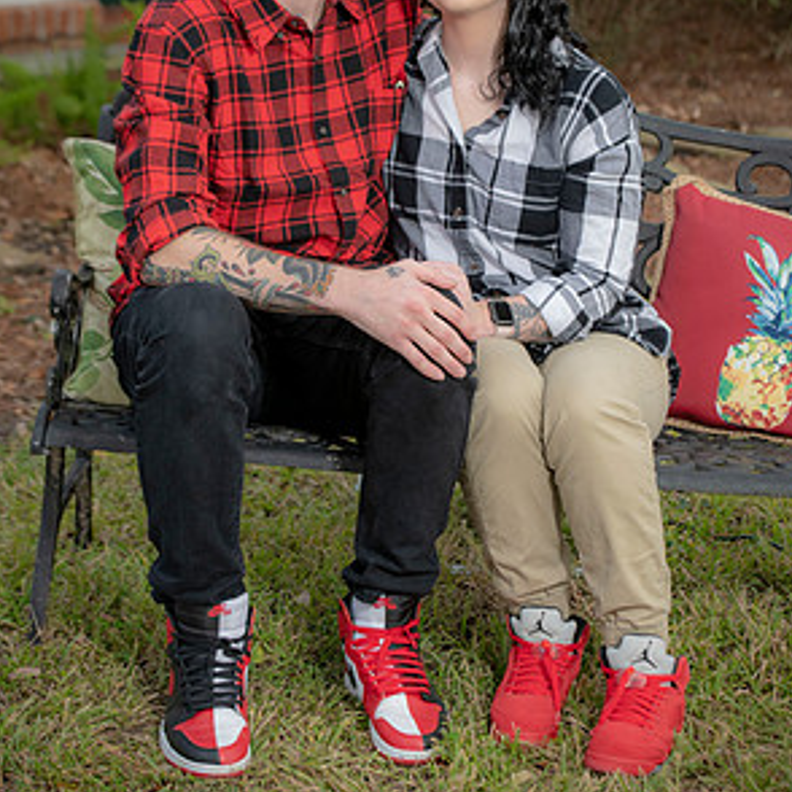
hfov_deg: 16.7
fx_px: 2692
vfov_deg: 16.7
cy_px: 294
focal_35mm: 104
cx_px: 396
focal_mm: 80
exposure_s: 1/250
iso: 320
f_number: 5
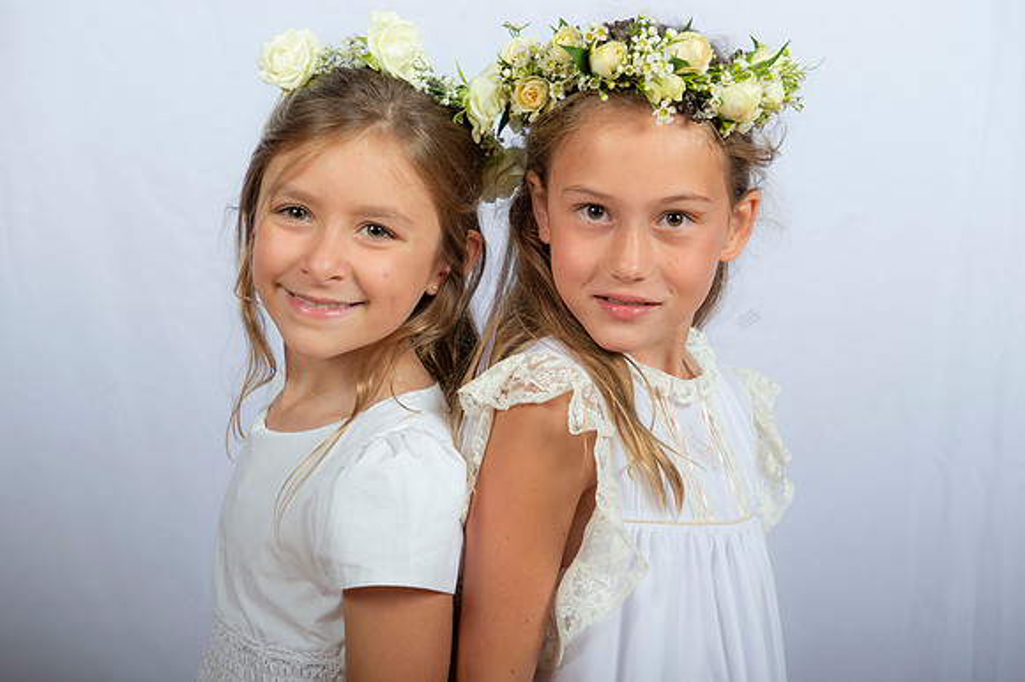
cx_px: 512
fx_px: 1992
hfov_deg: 28.9
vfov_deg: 19.4
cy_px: 341
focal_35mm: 70
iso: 320
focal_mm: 70
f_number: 8
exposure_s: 1/200
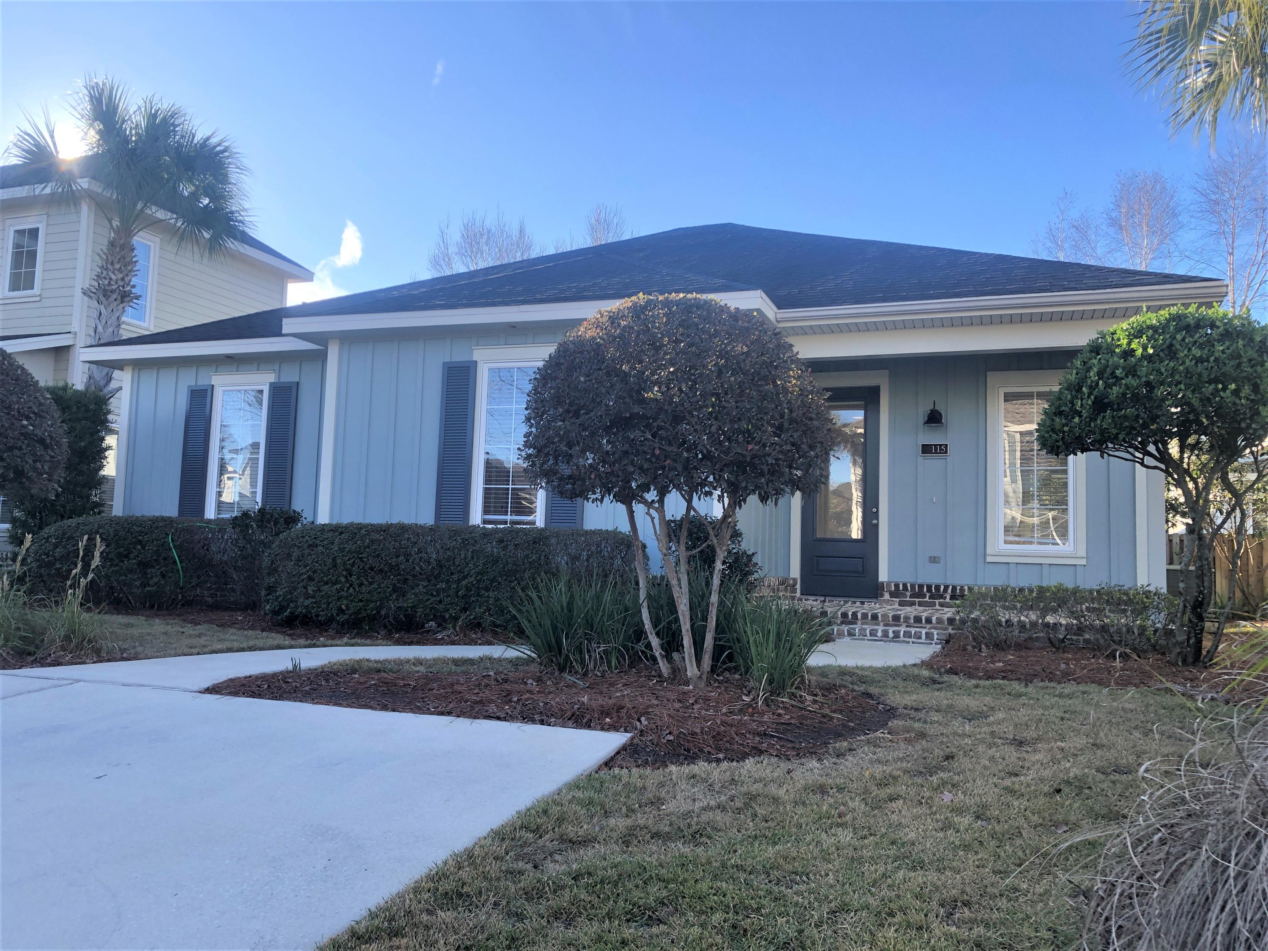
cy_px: 476
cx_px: 634
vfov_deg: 49.7
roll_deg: -1.1
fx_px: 1026
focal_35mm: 28
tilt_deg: +4.9
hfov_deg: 63.4
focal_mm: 3.99
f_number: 1.8
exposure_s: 1/366
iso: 20
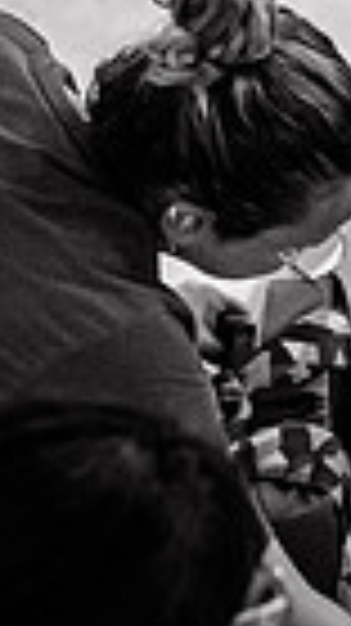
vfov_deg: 6.0
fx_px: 5918
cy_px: 718
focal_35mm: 357
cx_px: 783
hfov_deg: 3.4
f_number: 1.2
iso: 800
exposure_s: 1/500
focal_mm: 50
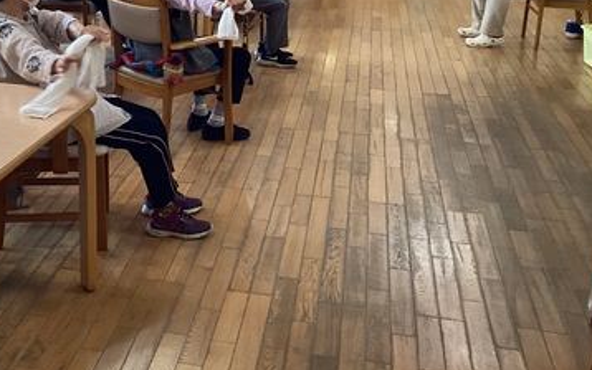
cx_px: 127
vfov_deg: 23.0
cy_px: 36
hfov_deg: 35.8
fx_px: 888
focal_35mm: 55
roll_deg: +0.0
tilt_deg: -12.6
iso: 160
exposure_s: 1/50
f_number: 2.4
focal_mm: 3.3
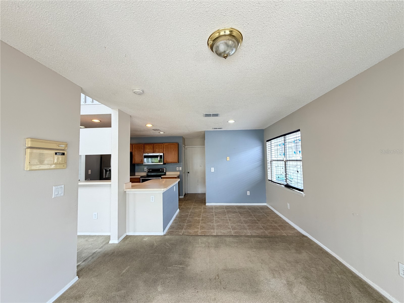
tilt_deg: +3.7
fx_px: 163
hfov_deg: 102.1
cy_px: 152
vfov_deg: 85.7
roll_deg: +1.1
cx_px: 202
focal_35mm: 14
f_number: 2.2
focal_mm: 2.22
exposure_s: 1/120
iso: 250
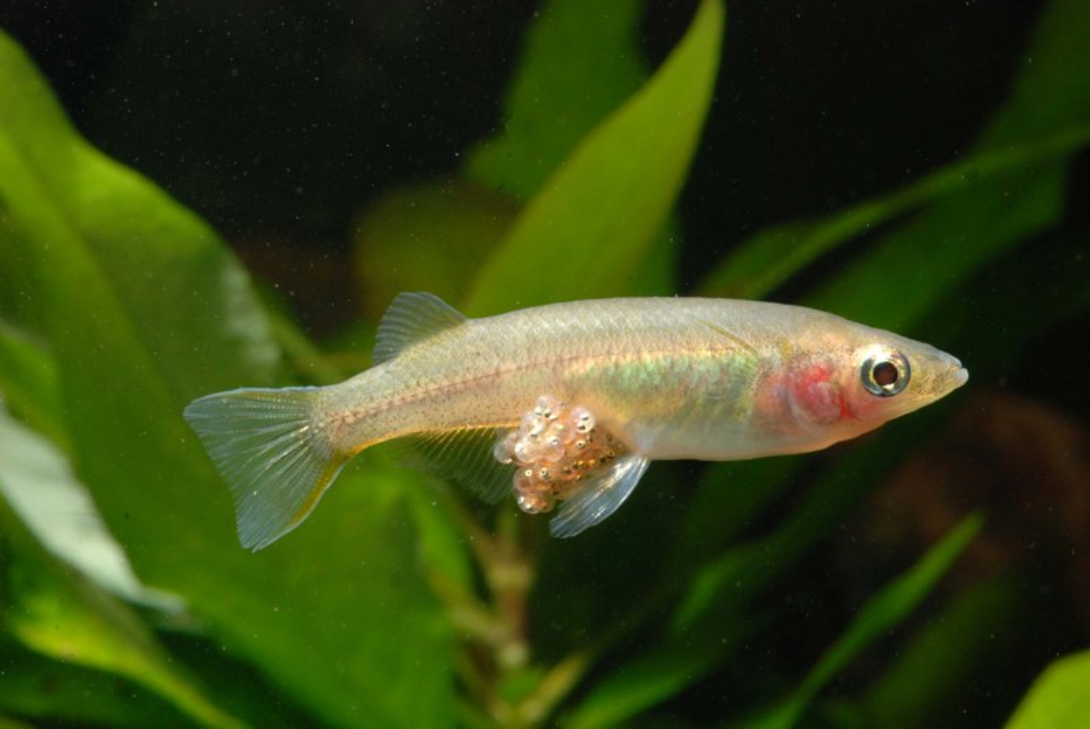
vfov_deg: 8.7
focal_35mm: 158
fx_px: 4773
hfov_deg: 13.0
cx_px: 545
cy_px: 364
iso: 250
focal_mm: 105
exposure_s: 1/200
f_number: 18
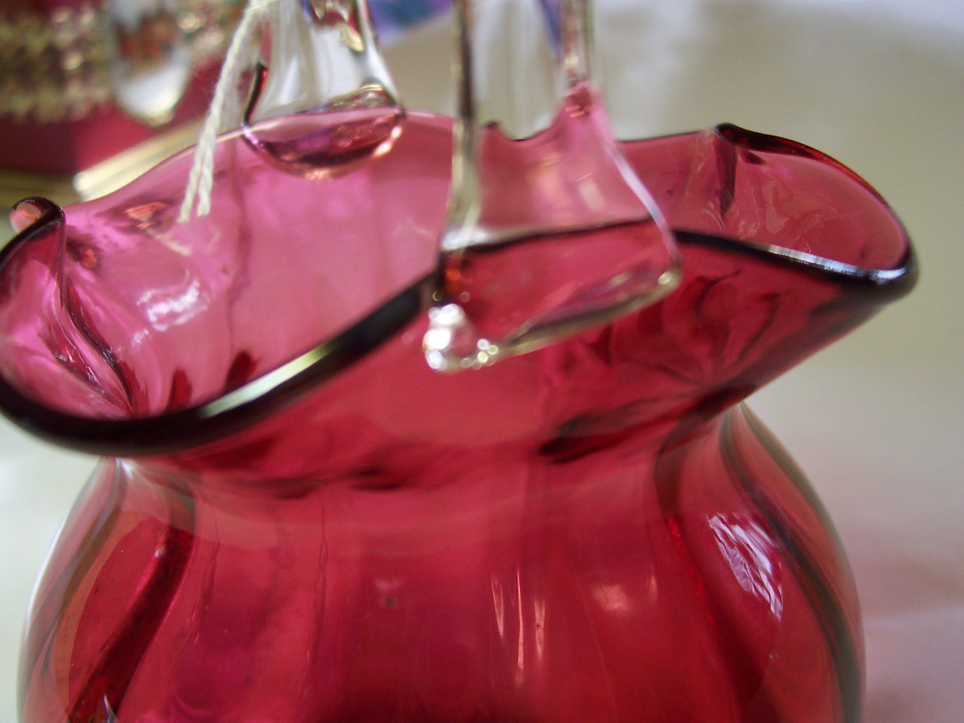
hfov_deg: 50.1
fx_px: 1030
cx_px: 482
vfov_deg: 38.7
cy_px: 362
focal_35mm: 37
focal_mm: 5.6
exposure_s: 1/60
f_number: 2.8
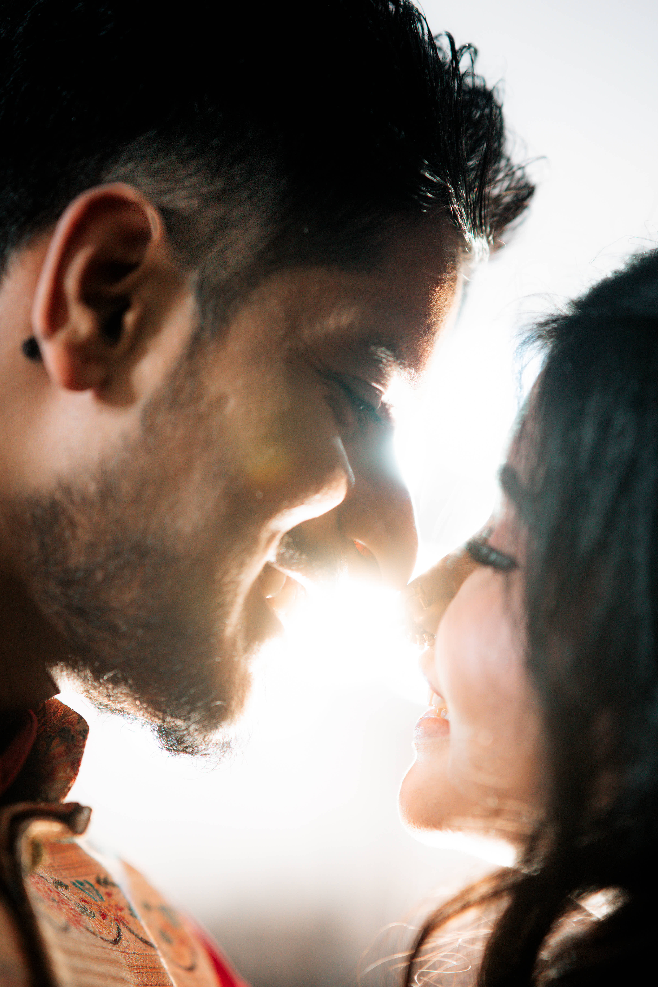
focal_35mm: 98
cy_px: 526
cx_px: 318
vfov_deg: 20.8
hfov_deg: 14.0
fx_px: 2687
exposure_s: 1/250
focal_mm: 85
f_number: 2
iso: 400
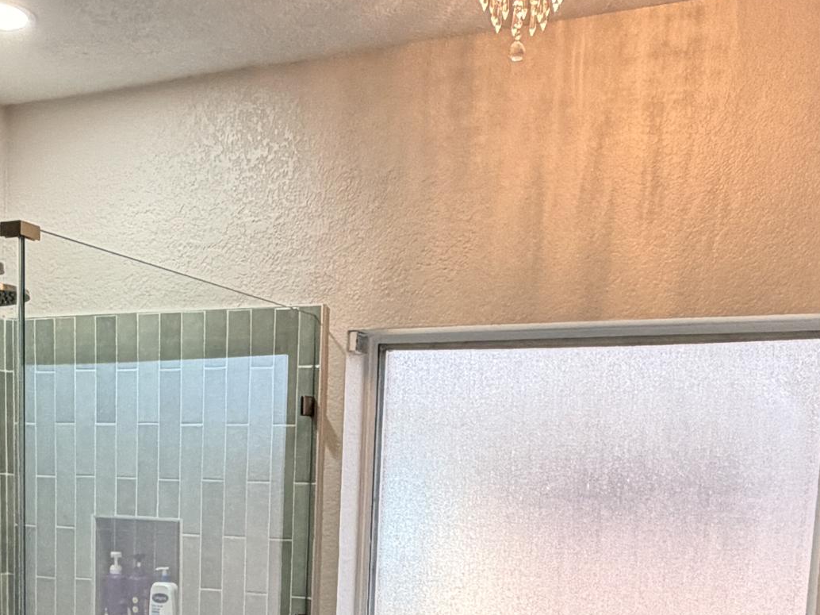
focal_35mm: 52
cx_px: 374
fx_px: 1232
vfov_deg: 25.5
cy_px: 713
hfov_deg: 36.8
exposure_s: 1/120
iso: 320
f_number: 2.2
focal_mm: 2.22
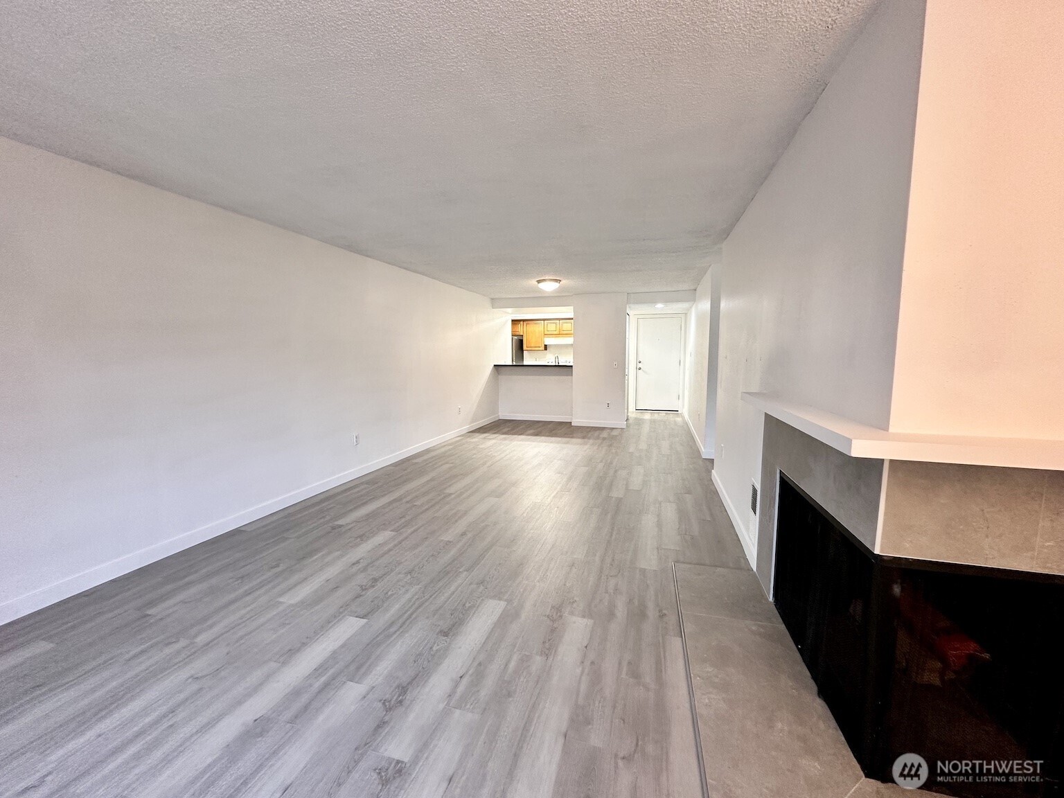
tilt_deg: -6.0
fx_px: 430
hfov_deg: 102.1
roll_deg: +0.2
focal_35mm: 14
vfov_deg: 85.7
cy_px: 399
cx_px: 532
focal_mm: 2.22
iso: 160
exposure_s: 1/60
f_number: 2.2
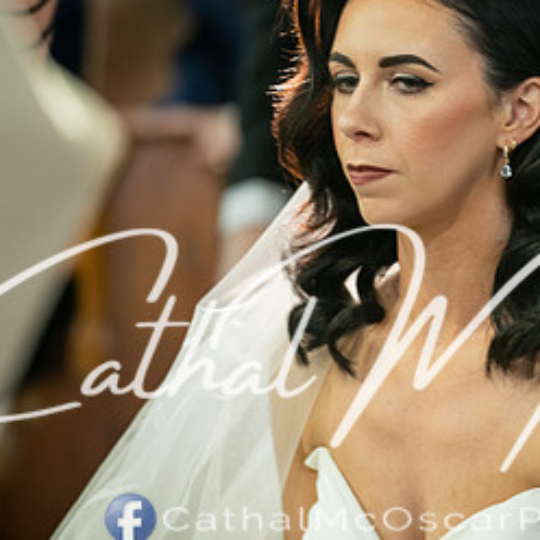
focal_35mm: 397
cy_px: 206
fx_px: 7007
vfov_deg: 4.4
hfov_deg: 4.4
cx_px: 429
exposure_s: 1/125
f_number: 2.8
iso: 1000
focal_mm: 200
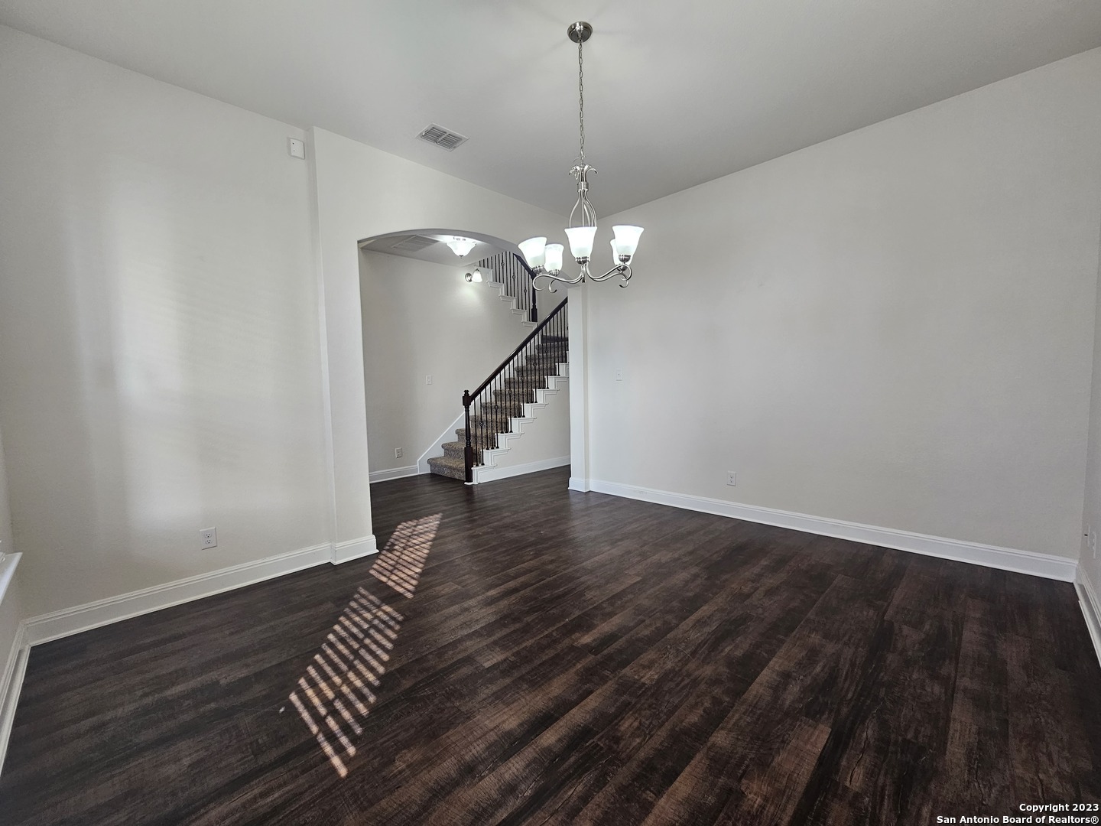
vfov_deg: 89.9
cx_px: 550
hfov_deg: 106.2
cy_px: 413
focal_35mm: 13
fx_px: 413
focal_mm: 2.2
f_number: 2.2
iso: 80
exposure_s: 1/60
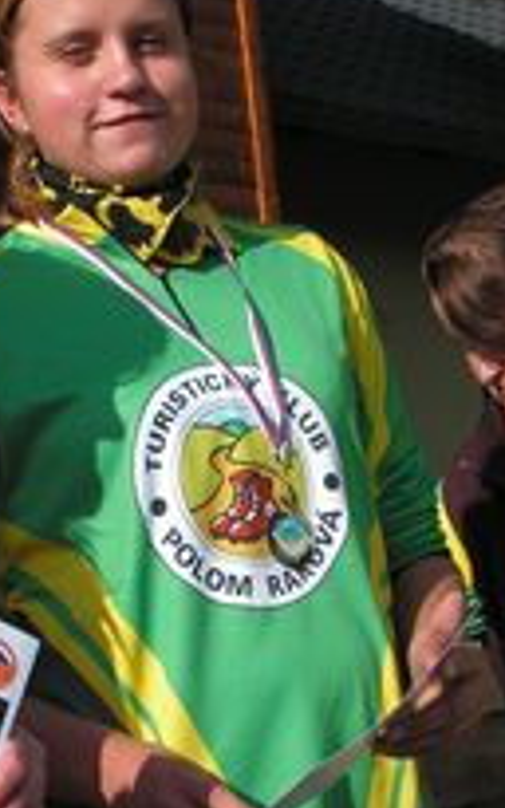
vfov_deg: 24.6
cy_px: 386
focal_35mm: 84
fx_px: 1851
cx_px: 201
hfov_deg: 15.5
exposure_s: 1/800
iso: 50
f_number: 3.2
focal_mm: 6
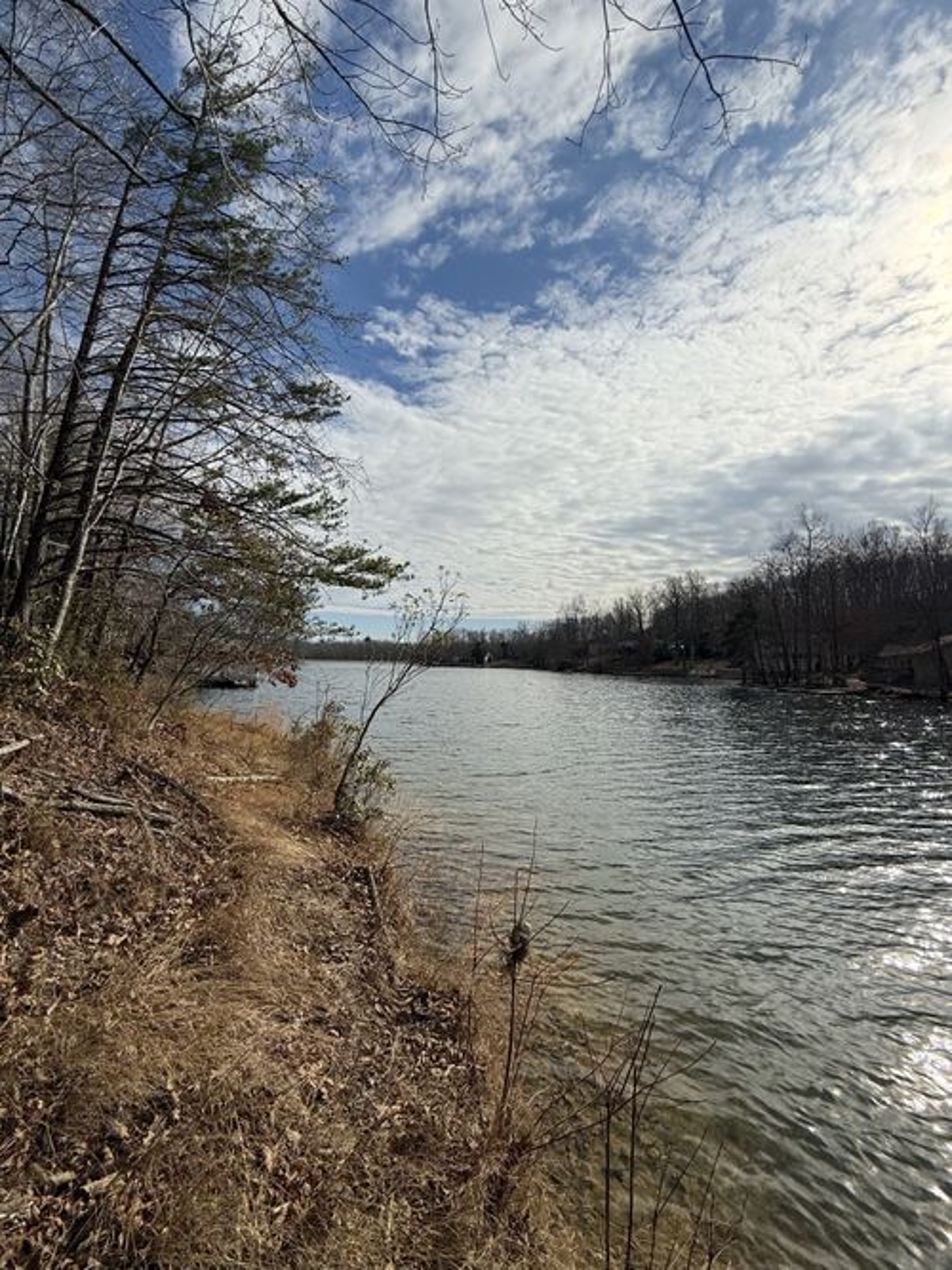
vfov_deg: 102.1
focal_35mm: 14
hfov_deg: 85.7
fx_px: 514
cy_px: 635
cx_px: 476
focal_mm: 2.22
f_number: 2.2
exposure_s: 1/6173
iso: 50
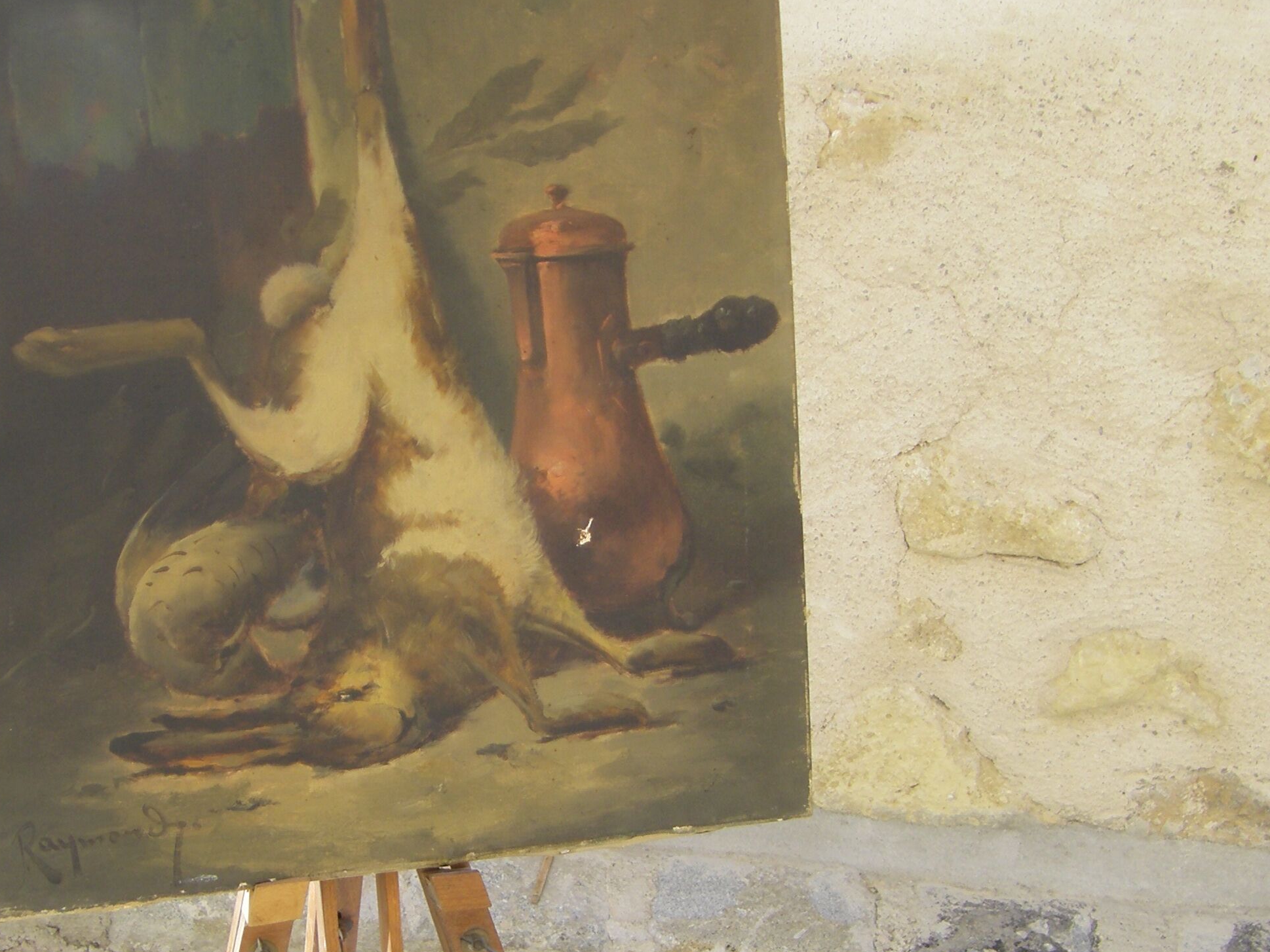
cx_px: 520
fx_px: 2348
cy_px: 731
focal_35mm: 64
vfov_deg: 22.7
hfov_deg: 30.2
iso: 64
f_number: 3.5
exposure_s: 1/200
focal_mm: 6.3
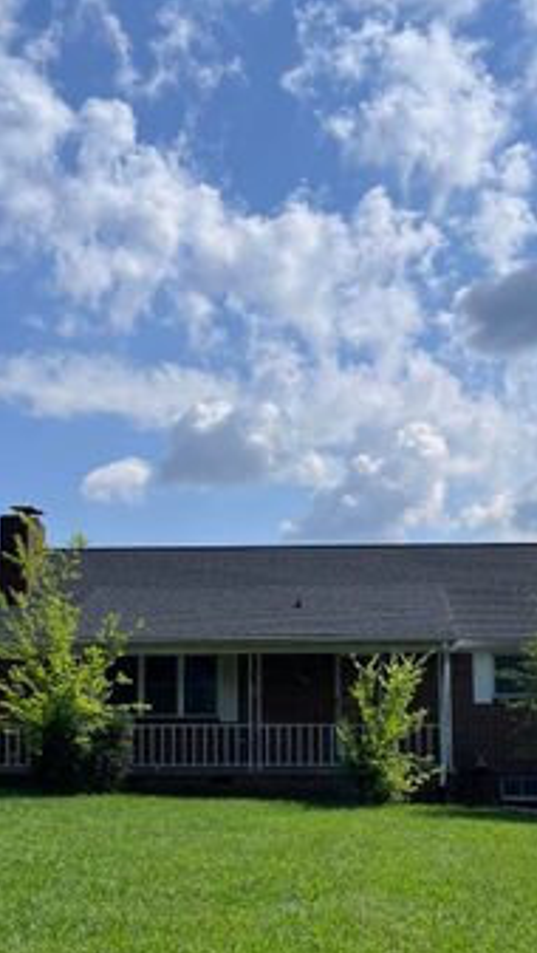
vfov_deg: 37.1
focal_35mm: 56
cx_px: 252
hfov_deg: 21.5
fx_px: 1415
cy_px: 556
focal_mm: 5.7
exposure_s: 1/10309
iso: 50
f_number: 1.5
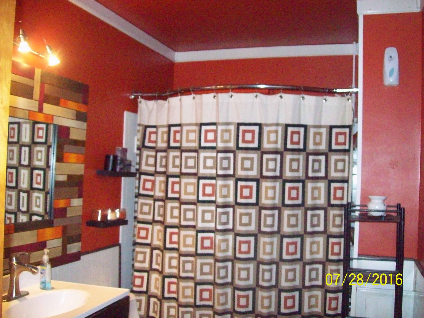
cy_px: 159
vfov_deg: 39.7
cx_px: 212
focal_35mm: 36
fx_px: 441
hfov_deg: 51.4
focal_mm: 6
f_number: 2.7
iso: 800
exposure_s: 1/128
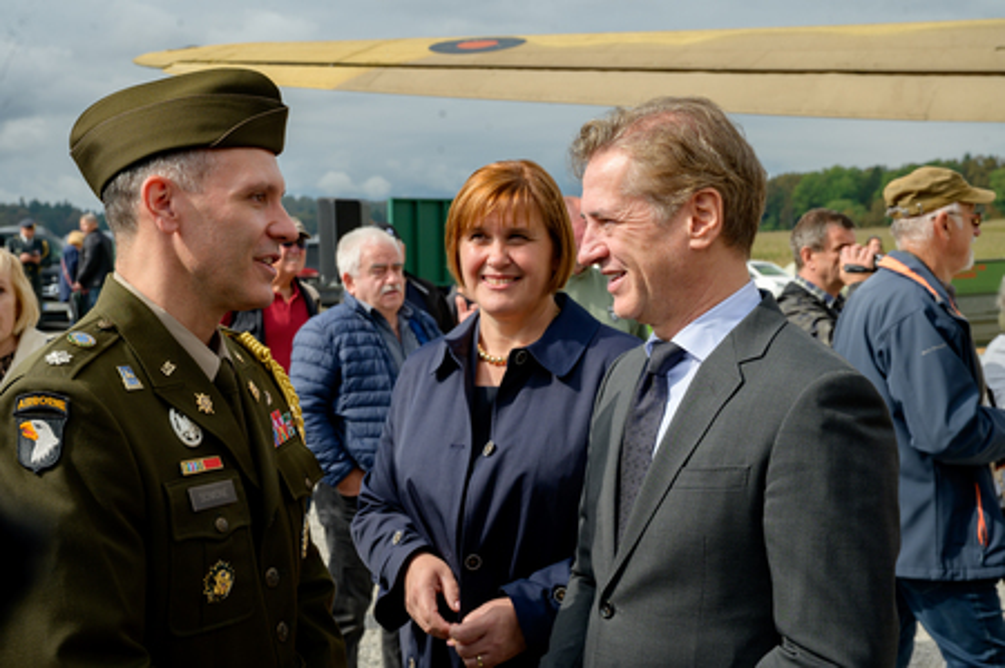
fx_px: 1534
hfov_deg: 36.3
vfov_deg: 24.6
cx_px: 502
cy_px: 334
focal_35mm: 55
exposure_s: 1/320
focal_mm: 55
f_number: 9
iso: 250
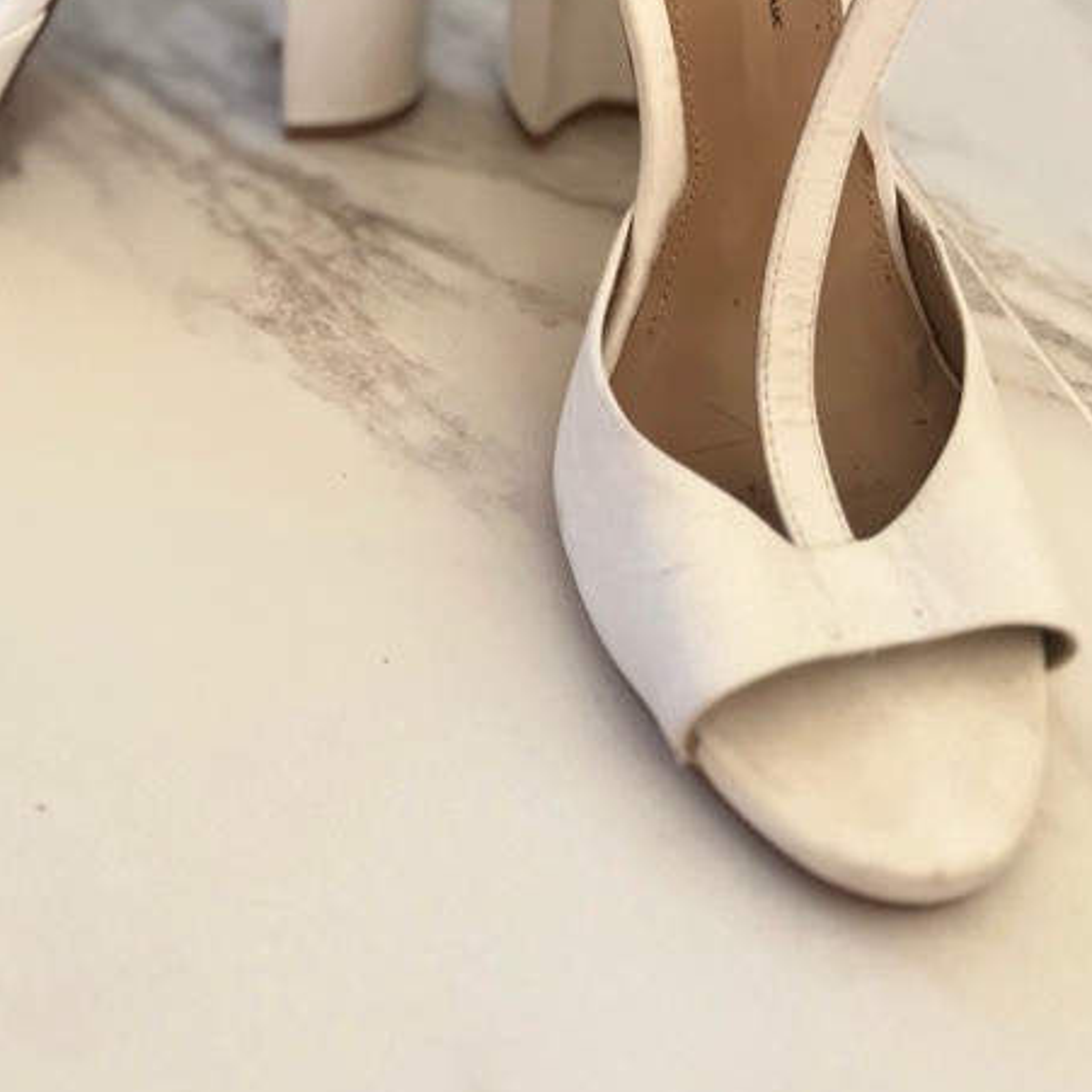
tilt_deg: -41.1
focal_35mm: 51
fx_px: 1820
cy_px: 111
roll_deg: -1.9
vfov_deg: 31.8
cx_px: 305
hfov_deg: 32.9
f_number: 1.6
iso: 1000
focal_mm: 5.1
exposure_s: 1/22
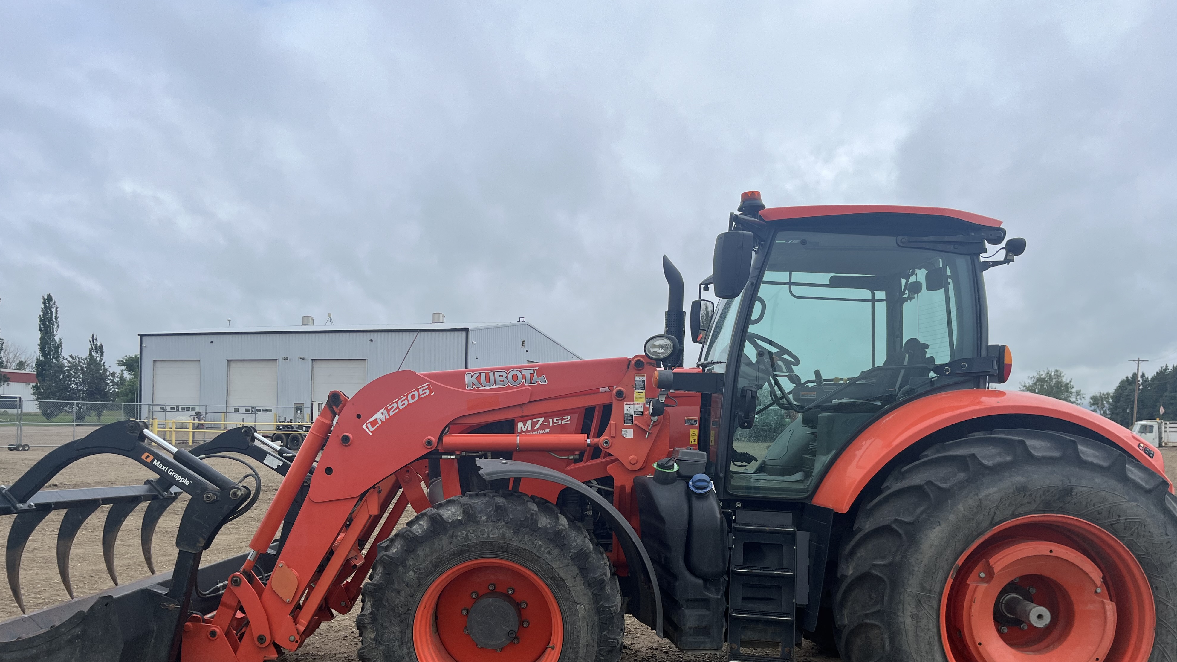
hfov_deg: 66.1
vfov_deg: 39.7
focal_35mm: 29
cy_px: 436
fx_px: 905
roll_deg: -1.6
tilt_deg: -0.4
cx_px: 587
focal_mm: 5.1
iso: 50
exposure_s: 1/2825
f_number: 1.6
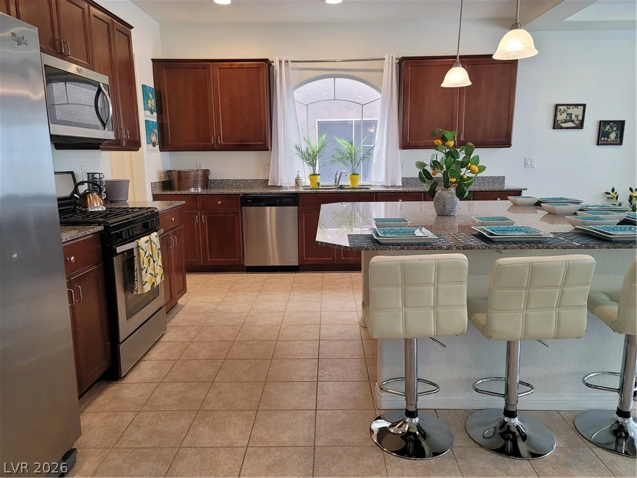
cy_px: 239
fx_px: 460
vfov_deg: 54.9
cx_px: 318
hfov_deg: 69.4
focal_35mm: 25
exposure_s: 1/120
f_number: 1.8
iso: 200
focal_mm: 7
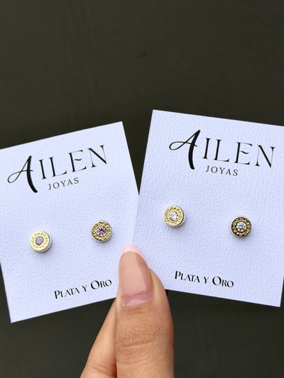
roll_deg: -0.2
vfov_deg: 39.6
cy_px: 189
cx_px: 142
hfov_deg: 30.3
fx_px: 525
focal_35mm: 48
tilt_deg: -6.0
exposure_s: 1/1167
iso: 64
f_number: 1.78
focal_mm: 6.76
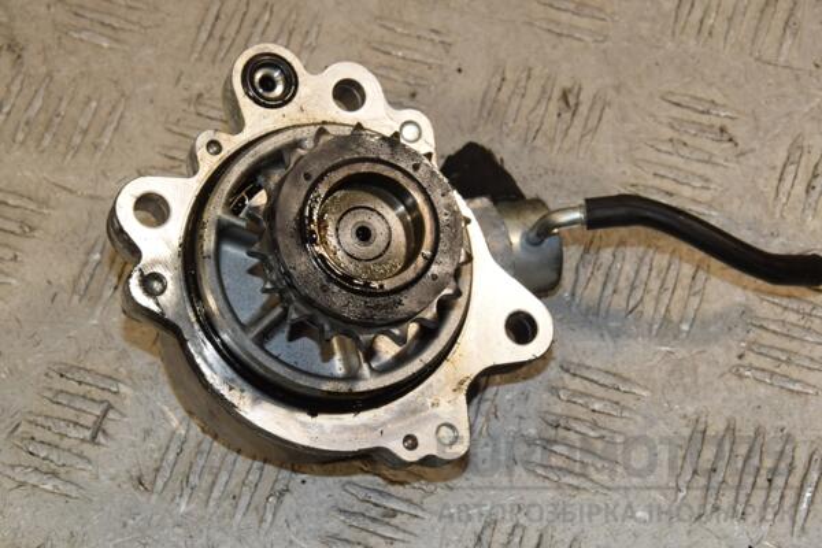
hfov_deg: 19.5
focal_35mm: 105
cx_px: 411
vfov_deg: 13.0
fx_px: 2397
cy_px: 274
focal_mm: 70
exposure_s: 1/200
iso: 800
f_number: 13
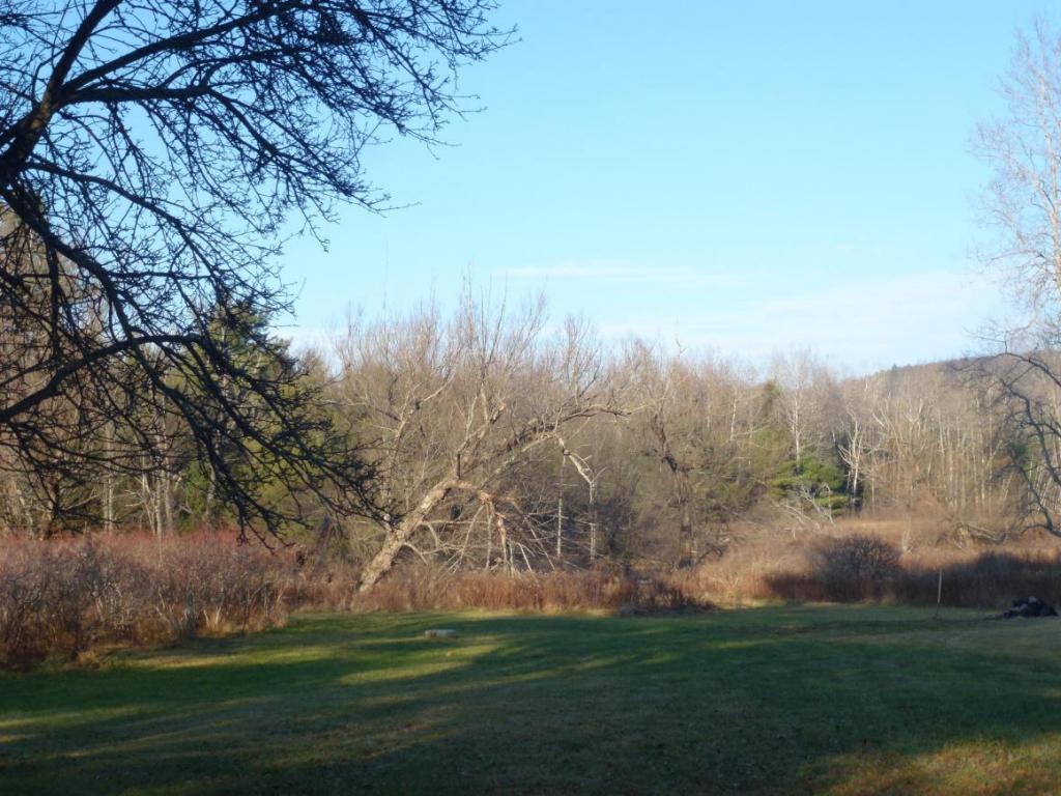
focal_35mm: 52
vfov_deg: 28.0
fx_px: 1594
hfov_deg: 36.8
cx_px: 530
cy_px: 398
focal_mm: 9.4
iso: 100
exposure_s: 1/320
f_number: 4.3
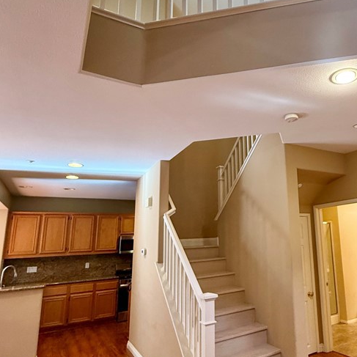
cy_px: 179
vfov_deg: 60.9
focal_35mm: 26
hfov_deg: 57.8
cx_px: 268
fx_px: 303
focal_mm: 2.22
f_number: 2.2
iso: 400
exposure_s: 1/120
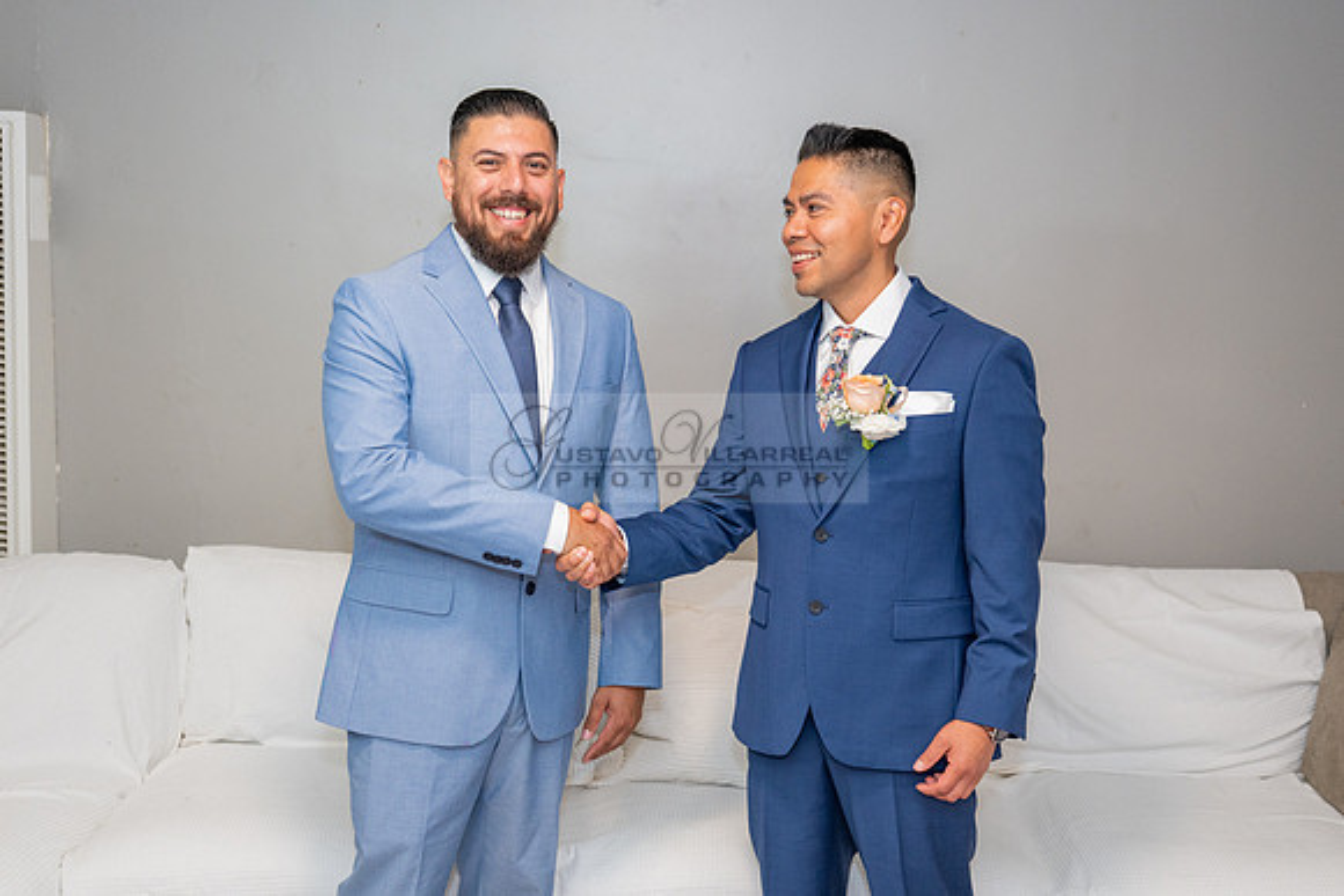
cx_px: 658
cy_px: 469
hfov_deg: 44.5
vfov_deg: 30.5
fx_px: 1643
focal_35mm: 44
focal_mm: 37
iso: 640
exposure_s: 1/125
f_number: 3.2
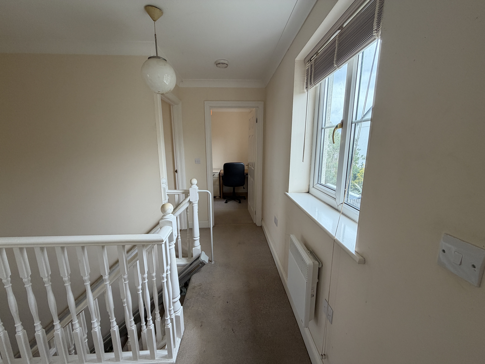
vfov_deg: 85.7
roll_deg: +0.0
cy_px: 182
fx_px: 196
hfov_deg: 102.1
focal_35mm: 14
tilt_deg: -11.1
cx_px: 242
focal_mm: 2.22
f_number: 2.2
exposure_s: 1/100
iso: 100
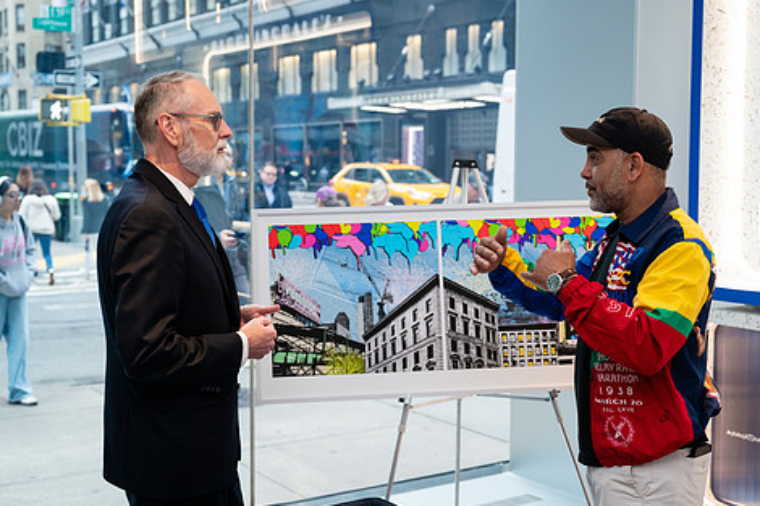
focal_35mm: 50
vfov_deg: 27.0
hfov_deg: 39.5
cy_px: 265
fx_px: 1055
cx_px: 440
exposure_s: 1/160
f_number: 4
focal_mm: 40
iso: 640
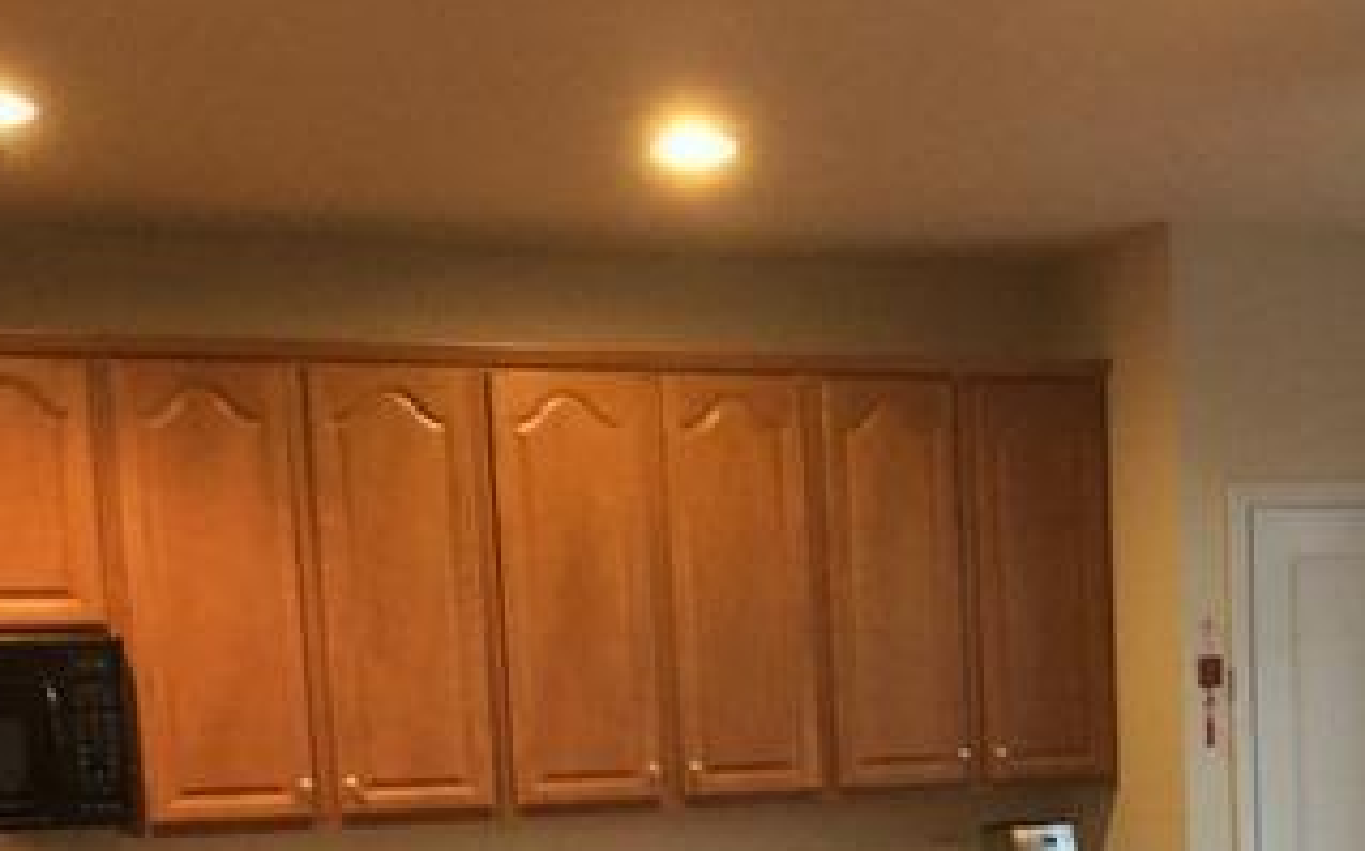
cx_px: 890
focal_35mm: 66
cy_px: 1009
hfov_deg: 30.9
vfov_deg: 18.7
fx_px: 2454
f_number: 2.4
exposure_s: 1/20
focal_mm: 3.3
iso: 200
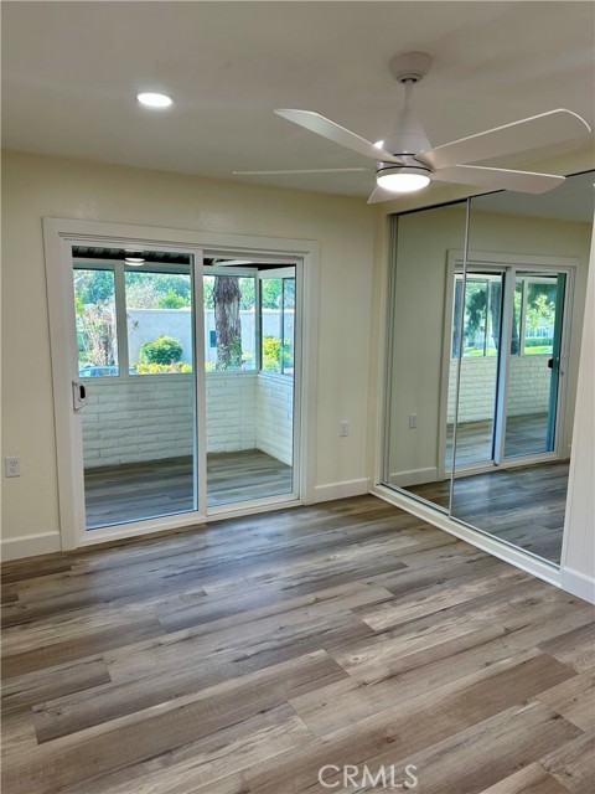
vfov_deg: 71.6
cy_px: 397
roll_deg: -1.0
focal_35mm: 24
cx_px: 298
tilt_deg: -8.5
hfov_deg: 56.8
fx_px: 550
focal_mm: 6.86
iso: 80
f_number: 1.78
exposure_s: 1/125
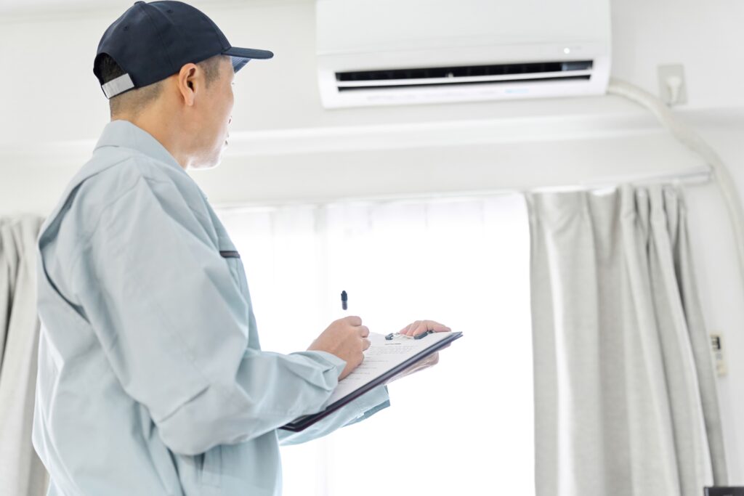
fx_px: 889
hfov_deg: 45.4
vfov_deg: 31.2
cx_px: 372
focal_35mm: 43
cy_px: 248
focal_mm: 43
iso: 1600
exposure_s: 1/125
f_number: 2.2
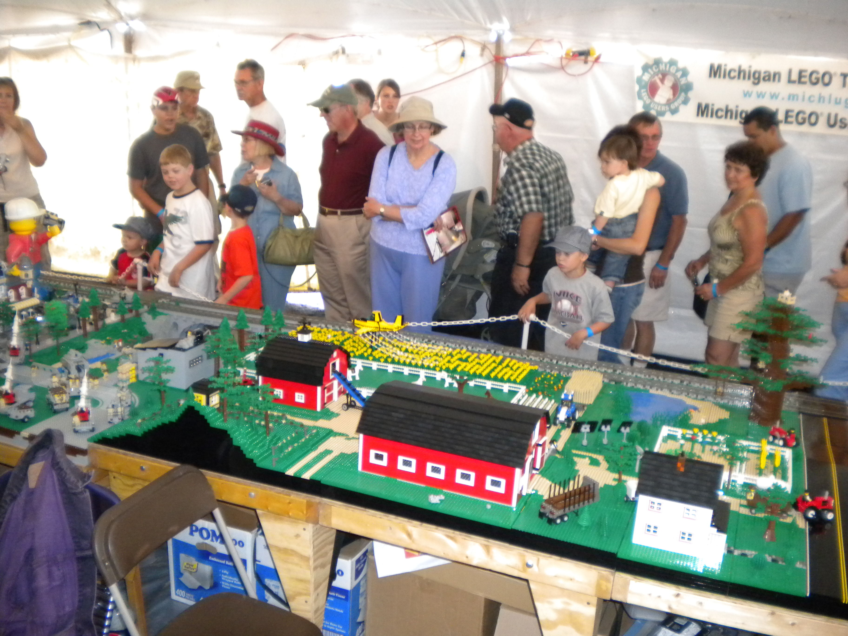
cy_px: 318
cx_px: 424
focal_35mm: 35
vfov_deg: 40.7
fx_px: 857
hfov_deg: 52.6
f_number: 3.1
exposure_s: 1/30
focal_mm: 6.3
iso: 400
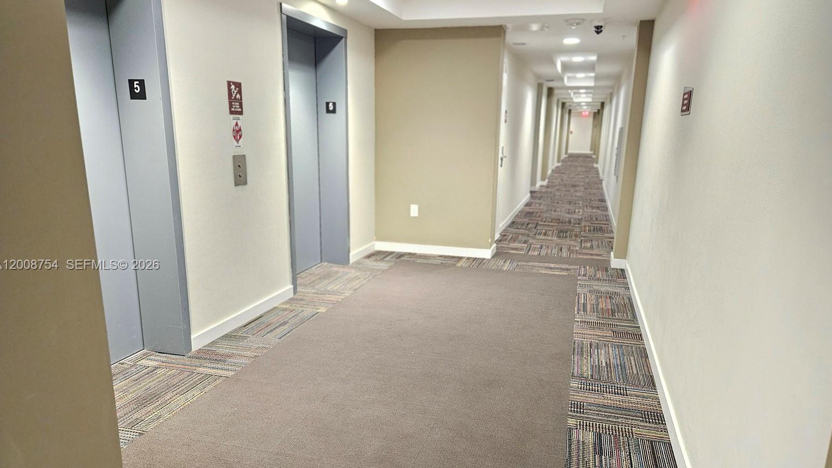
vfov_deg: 44.3
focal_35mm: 26
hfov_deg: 71.9
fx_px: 574
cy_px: 266
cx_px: 423
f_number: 1.8
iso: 640
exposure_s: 1/40
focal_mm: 5.4
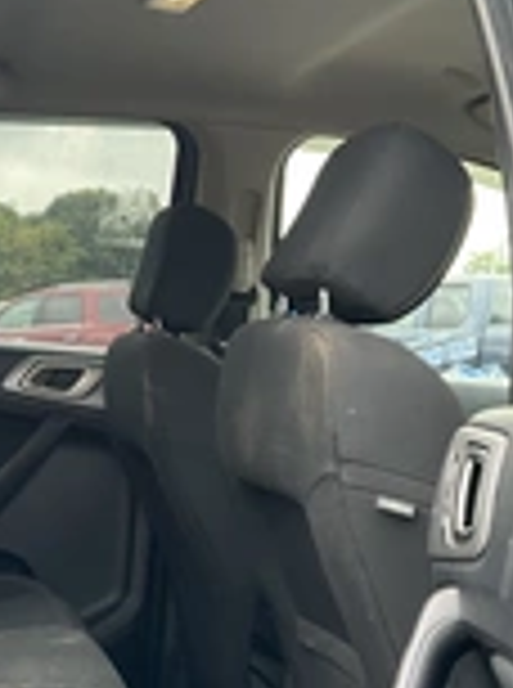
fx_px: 1508
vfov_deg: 25.2
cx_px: -9
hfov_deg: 18.8
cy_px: 576
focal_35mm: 76
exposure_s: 1/122
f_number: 1.8
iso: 50
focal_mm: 3
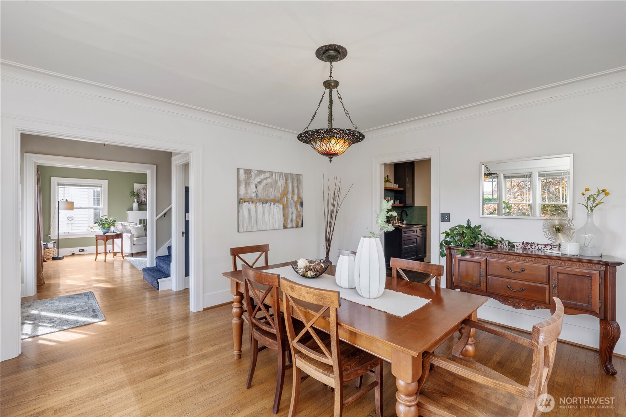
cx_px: 313
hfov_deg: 96.7
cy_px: 208
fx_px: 278
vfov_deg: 73.7
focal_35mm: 16
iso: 320
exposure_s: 1/15
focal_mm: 16
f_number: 8
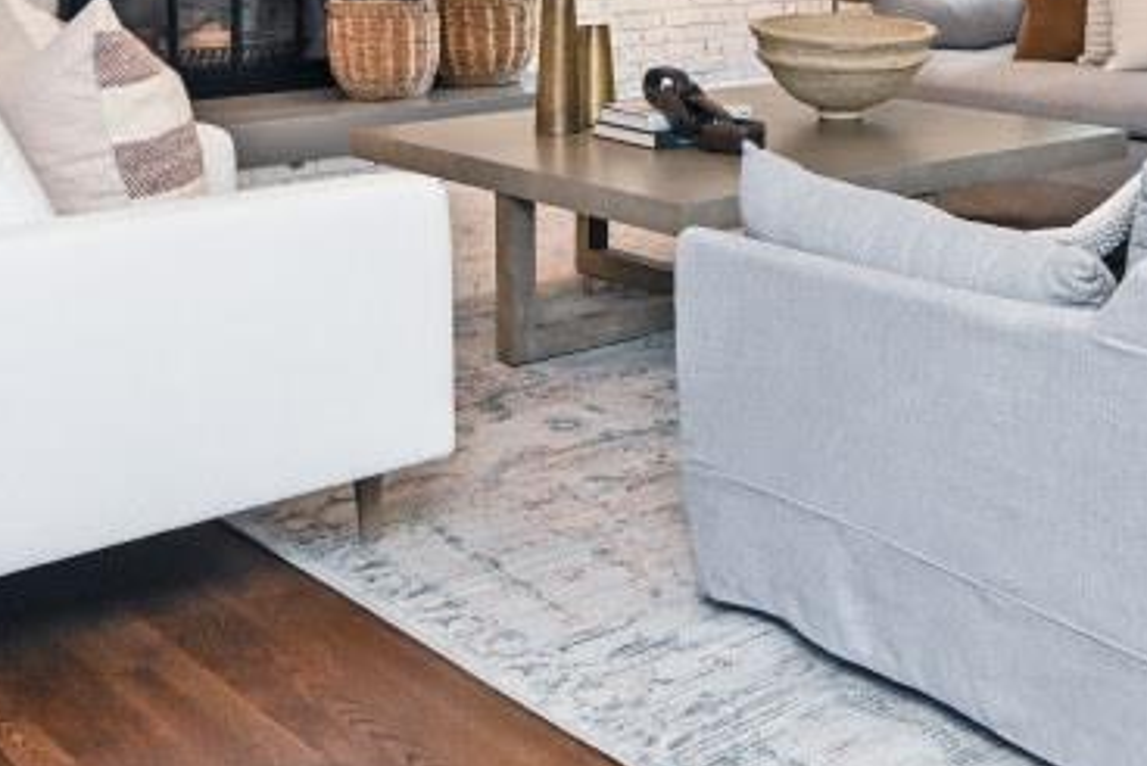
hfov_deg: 34.1
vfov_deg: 22.1
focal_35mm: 57
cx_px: 891
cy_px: -137
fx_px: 1817
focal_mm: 14
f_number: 4.5
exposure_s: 1/60
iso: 200
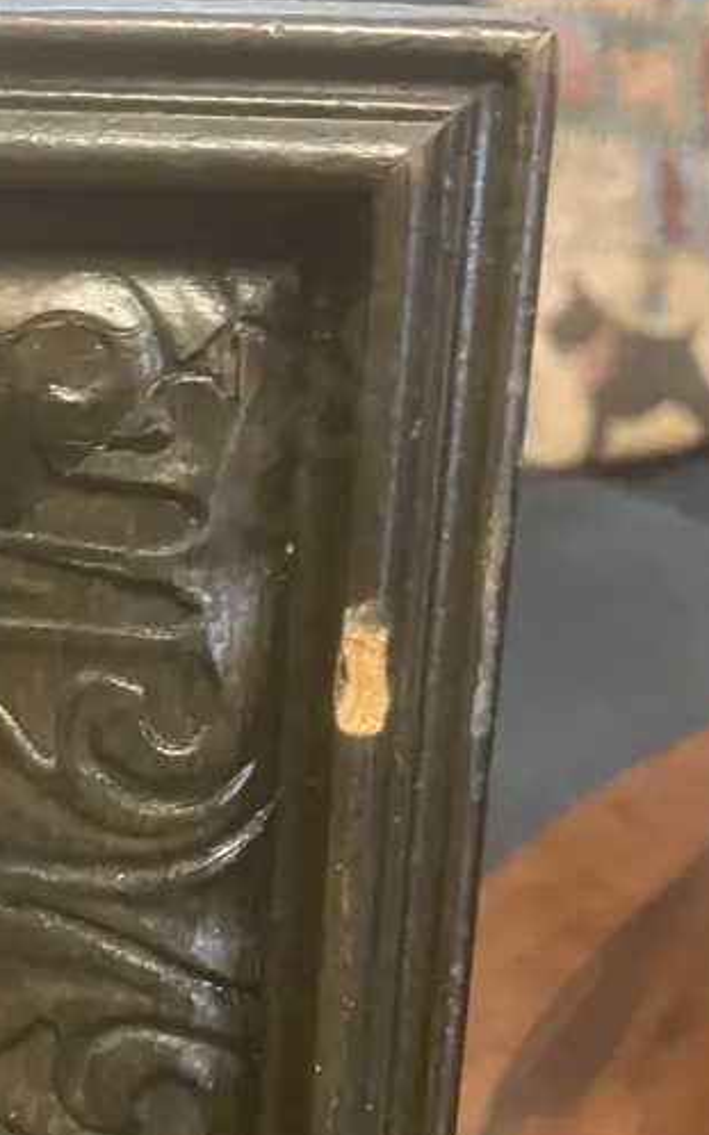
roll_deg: +1.6
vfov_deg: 33.3
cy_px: 732
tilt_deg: -33.0
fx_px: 1887
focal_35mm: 61
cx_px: 84
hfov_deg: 20.9
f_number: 1.8
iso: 320
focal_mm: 3.99
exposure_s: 1/25
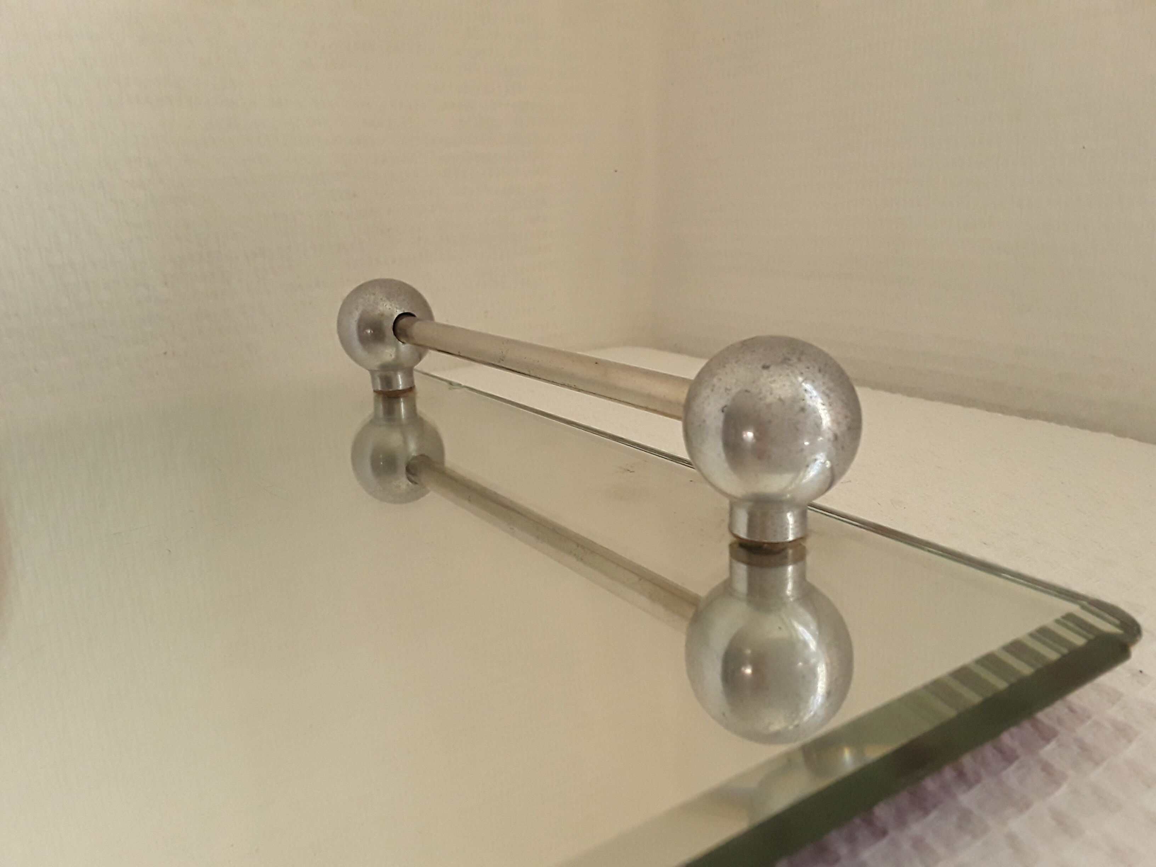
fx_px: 902
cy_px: 434
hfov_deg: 65.3
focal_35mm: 27
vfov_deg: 51.4
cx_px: 578
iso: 200
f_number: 1.9
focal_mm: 2.91
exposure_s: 1/223
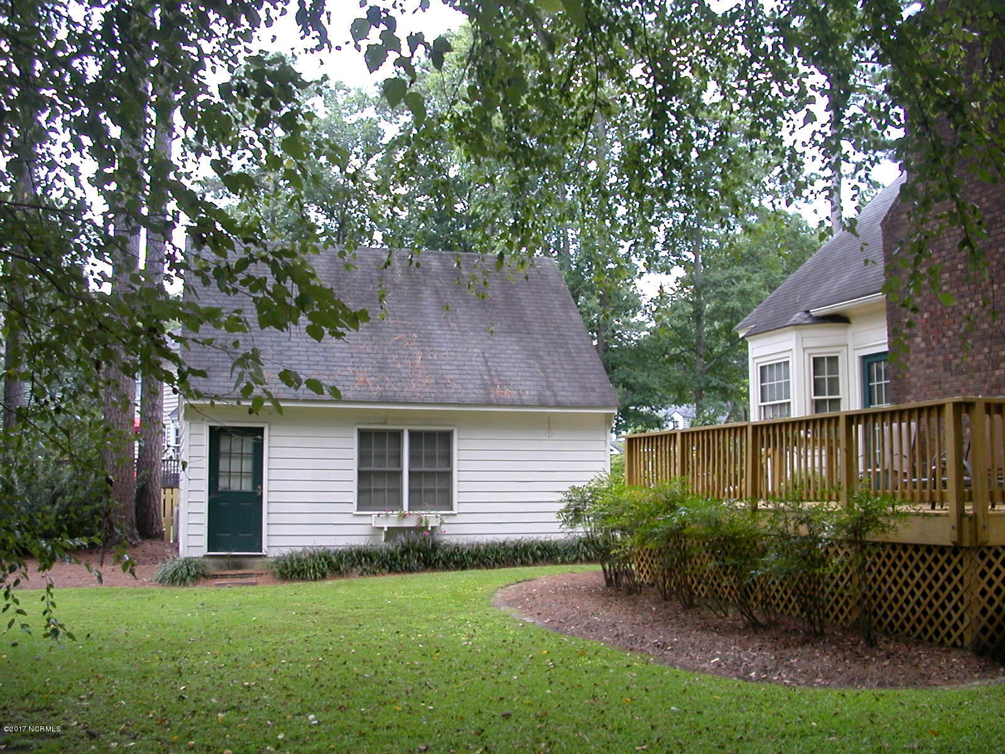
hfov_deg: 50.1
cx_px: 502
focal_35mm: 37
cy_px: 377
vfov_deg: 38.7
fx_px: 1074
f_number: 2.7
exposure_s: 1/134
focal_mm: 5.6
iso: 100
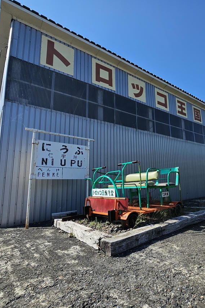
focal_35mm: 19
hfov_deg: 62.8
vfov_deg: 86.9
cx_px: 138
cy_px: 155
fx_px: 162
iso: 50
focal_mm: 2.2
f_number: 2.2
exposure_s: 1/2054
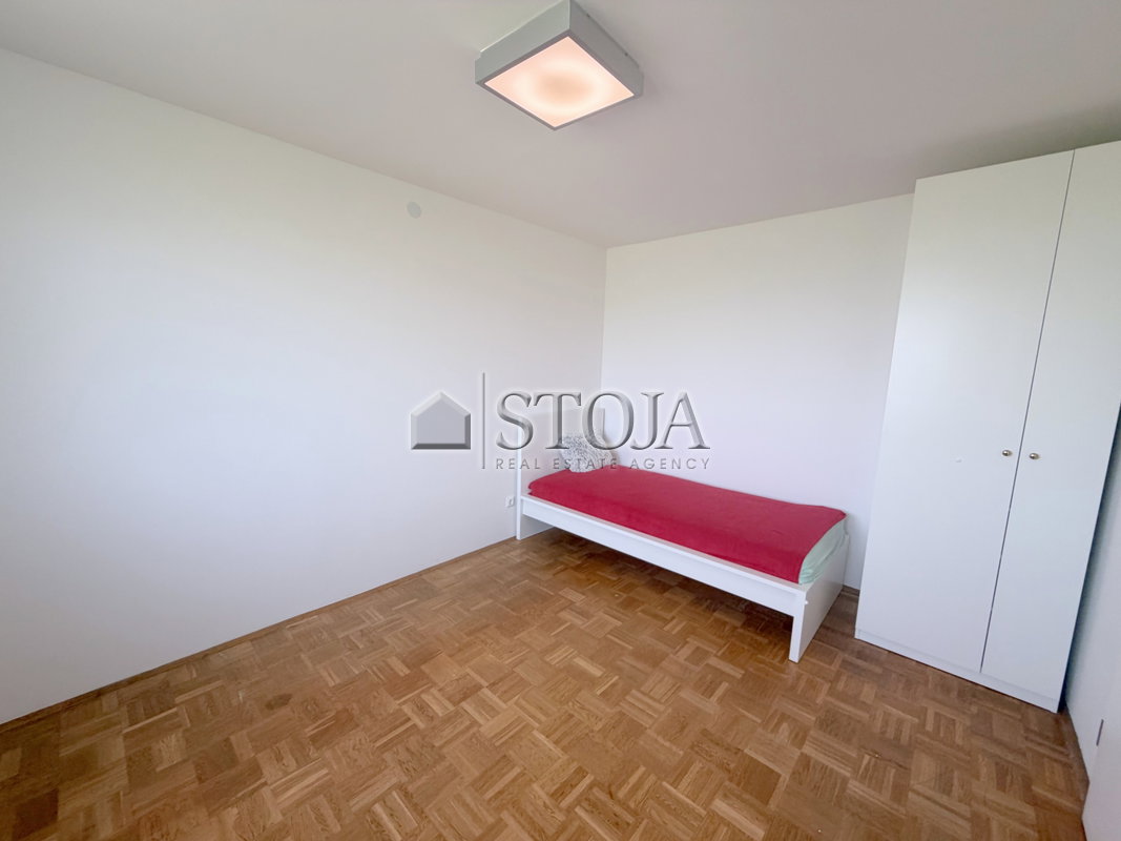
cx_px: 560
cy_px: 420
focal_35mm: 14
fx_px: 453
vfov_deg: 85.7
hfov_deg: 102.1
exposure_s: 1/121
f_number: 2.2
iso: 125
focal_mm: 2.22
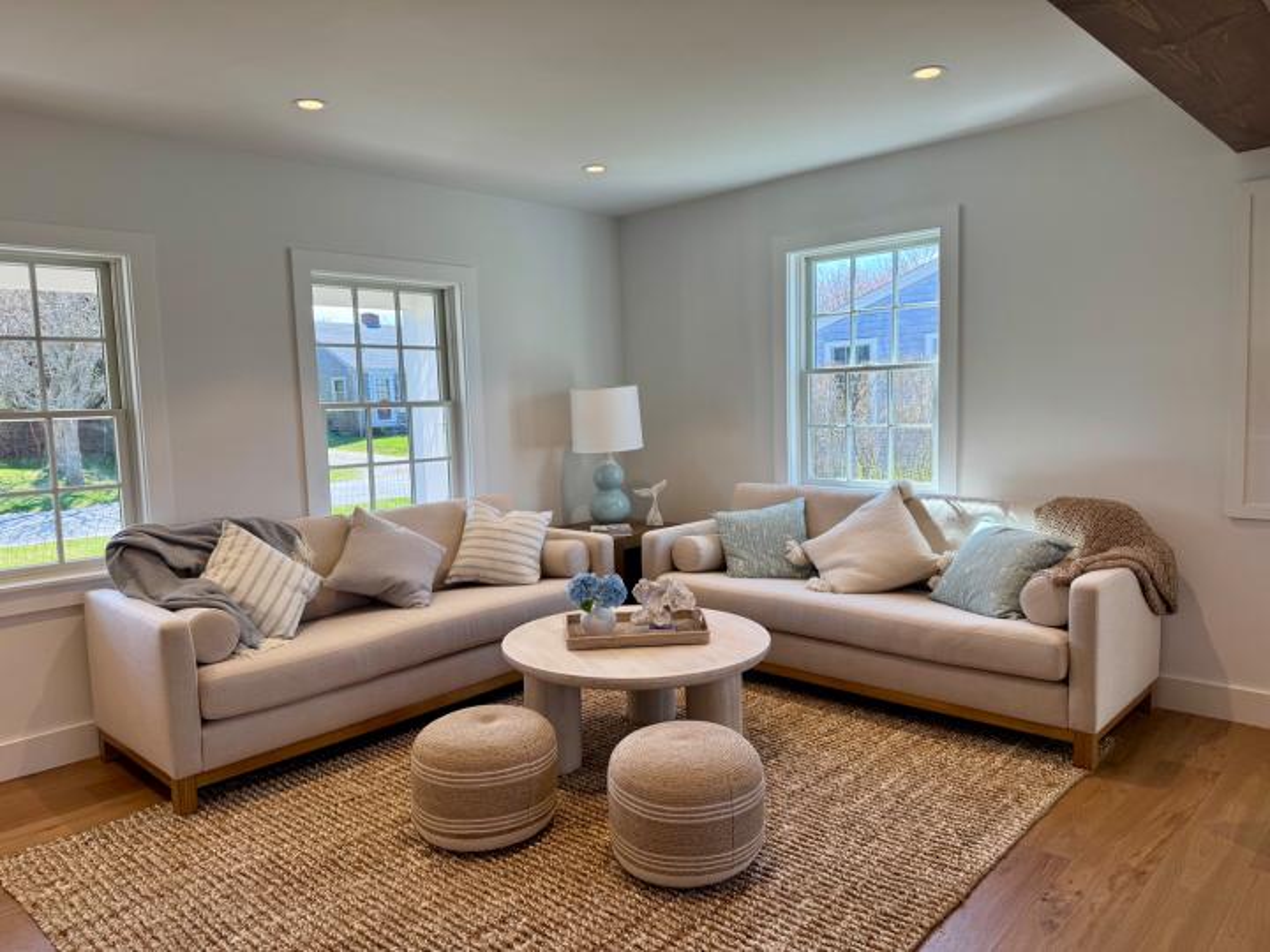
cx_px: 635
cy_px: 476
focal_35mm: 24
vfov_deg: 56.8
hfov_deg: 71.6
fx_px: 881
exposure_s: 1/362
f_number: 1.78
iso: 80
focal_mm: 6.76
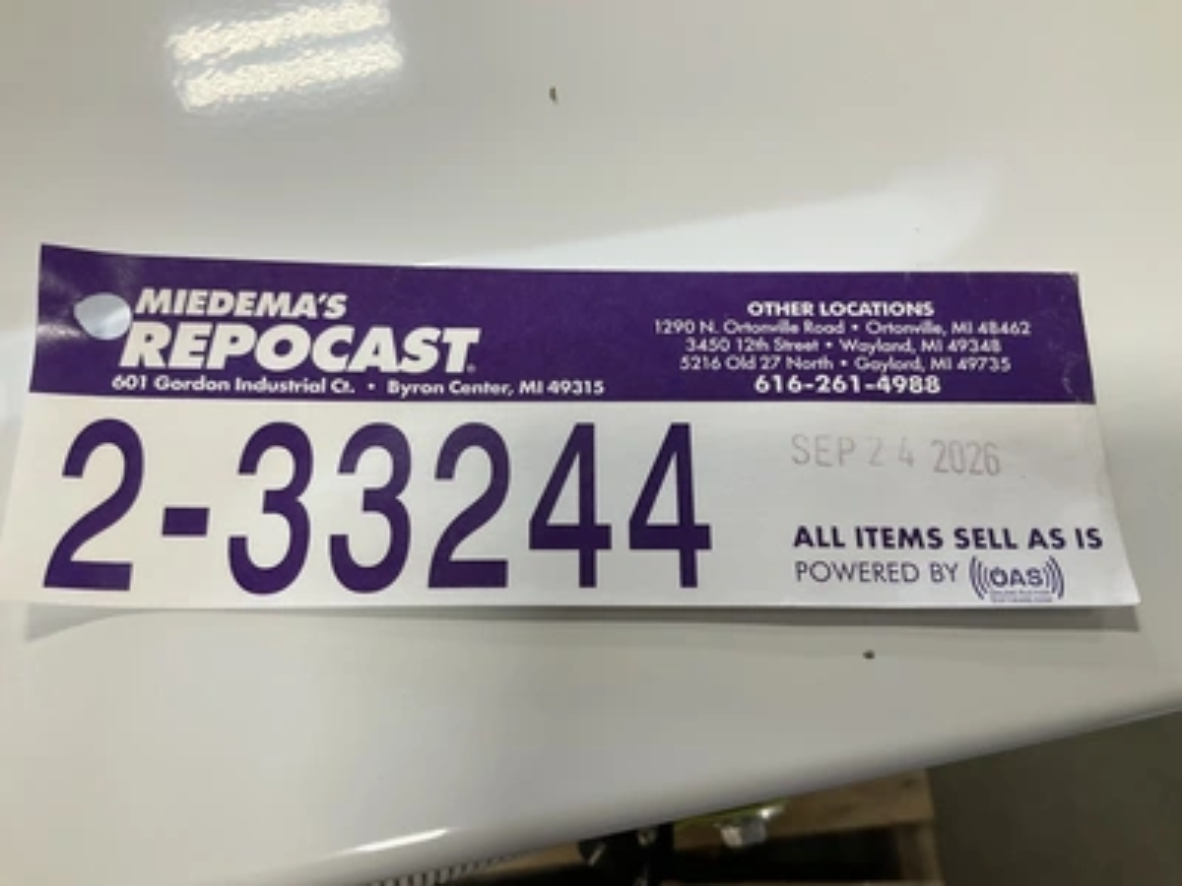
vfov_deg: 48.2
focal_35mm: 29
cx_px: 591
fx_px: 990
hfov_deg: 61.7
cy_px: 443
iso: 64
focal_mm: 3
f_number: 1.8
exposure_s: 1/60
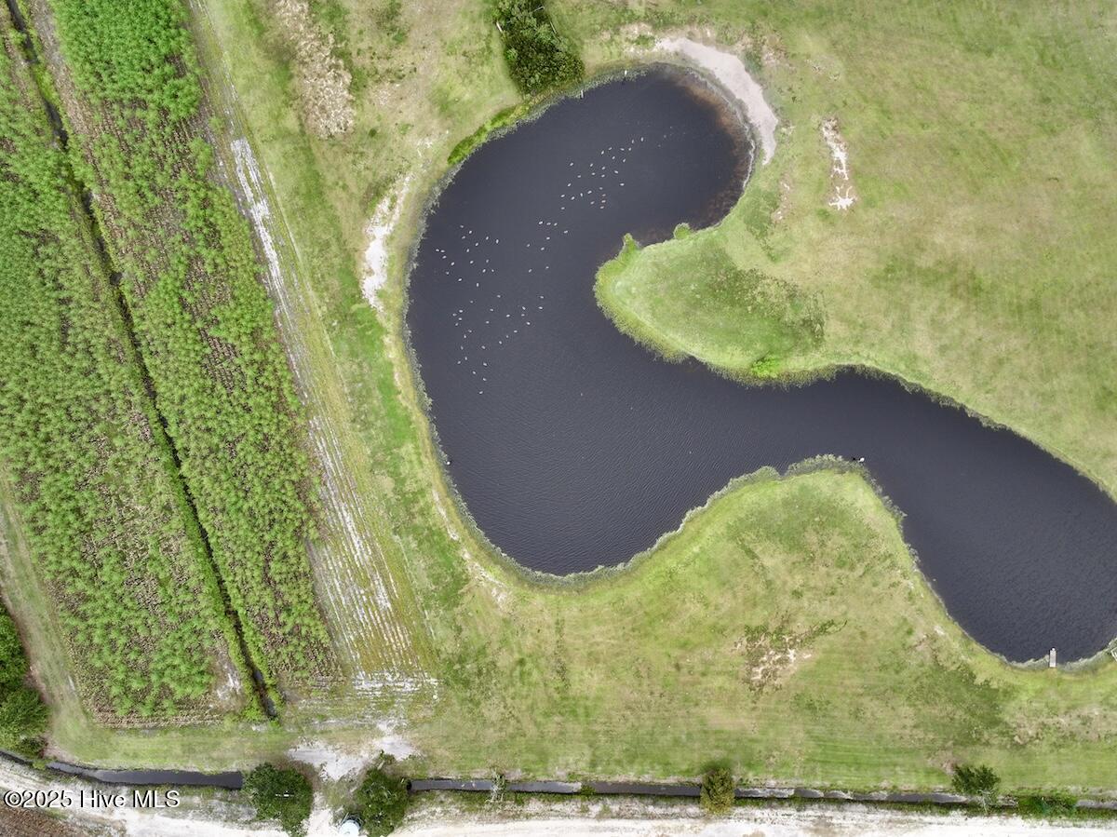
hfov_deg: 71.6
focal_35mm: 24
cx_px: 558
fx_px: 774
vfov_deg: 56.8
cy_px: 418
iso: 100
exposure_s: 1/60
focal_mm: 12.29
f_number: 2.8
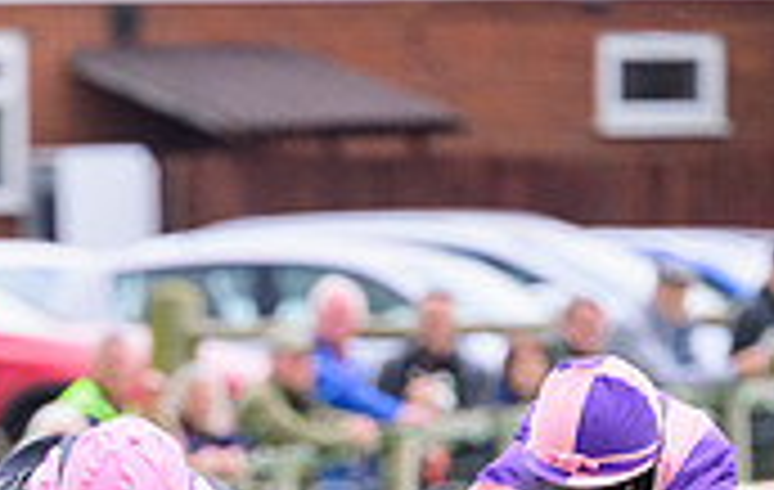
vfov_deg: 0.8
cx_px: 12
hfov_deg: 1.3
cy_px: 1032
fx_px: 35450
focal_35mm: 1674
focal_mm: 400
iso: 1250
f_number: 5.6
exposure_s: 1/1000
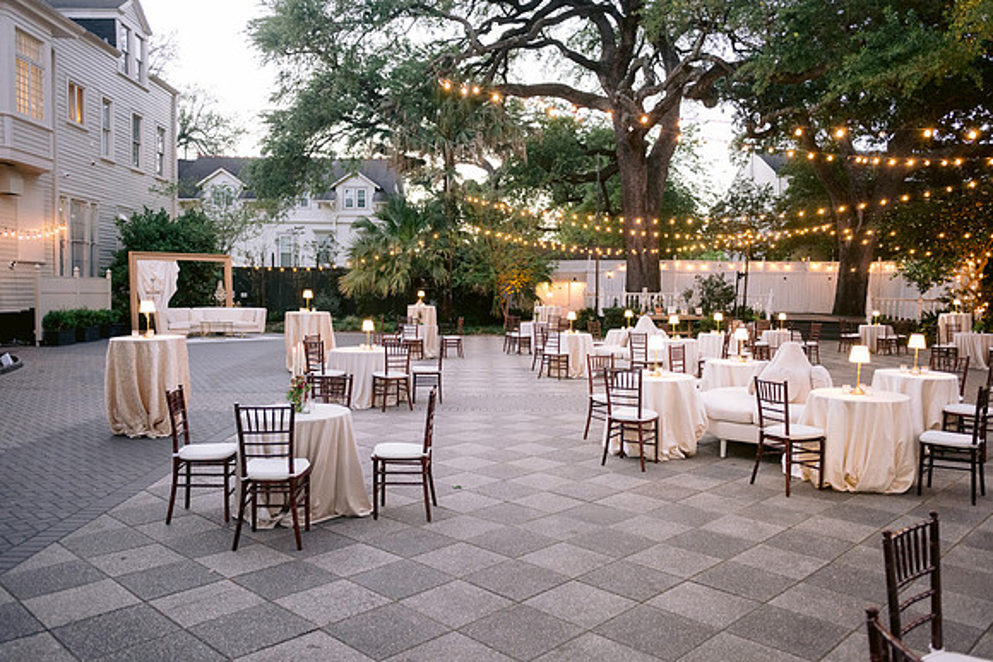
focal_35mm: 28
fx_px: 772
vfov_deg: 46.4
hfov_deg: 65.5
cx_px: 496
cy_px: 331
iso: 1250
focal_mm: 28
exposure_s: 1/40
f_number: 3.2
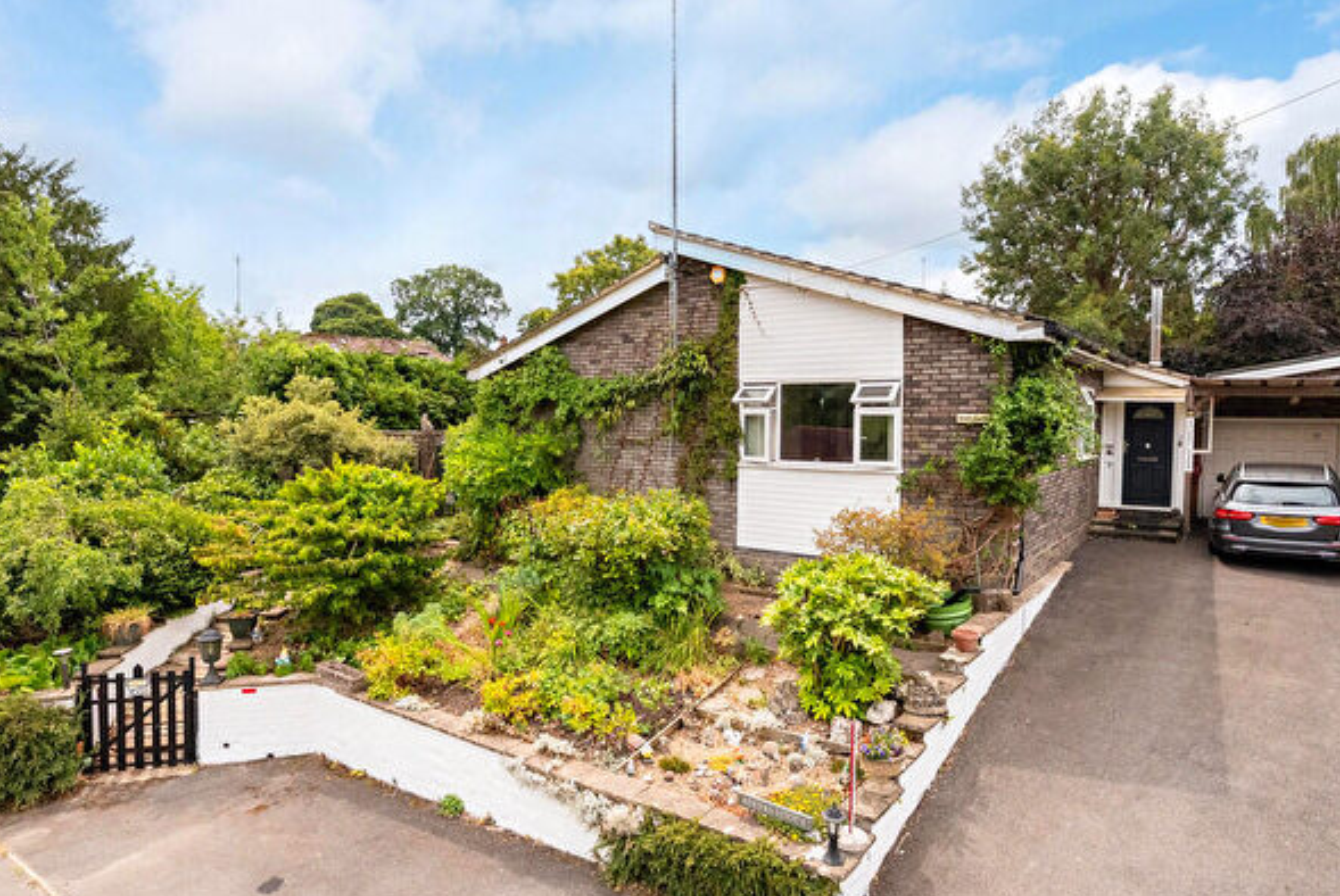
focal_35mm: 19
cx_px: 662
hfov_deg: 86.8
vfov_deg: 64.2
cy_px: 530
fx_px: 708
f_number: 7.1
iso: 2000
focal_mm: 16
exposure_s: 1/5000
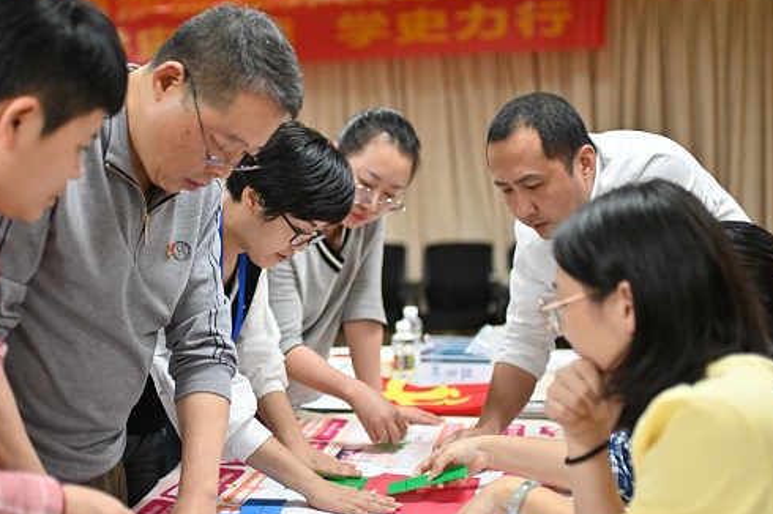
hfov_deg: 39.4
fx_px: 1073
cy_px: 268
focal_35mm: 50
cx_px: 289
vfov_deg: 27.0
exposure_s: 1/100
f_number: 1.4
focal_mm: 35
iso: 800
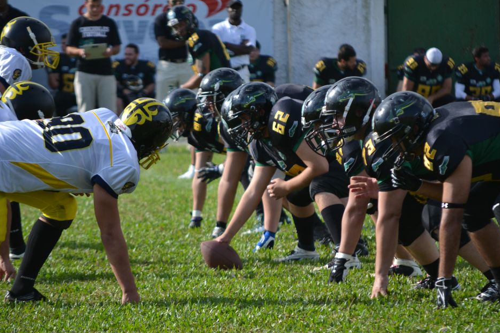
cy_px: 173
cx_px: 240
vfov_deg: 4.2
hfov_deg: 6.2
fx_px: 4584
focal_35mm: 330
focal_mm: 200
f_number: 5.6
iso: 400
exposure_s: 1/800
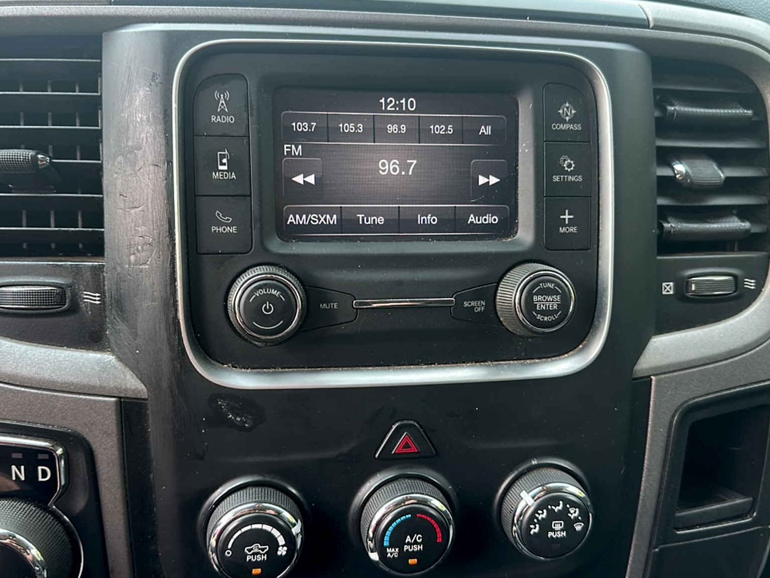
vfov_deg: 53.1
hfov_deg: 67.3
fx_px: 578
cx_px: 377
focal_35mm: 26
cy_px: 295
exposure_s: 1/108
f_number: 1.78
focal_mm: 6.86
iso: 50
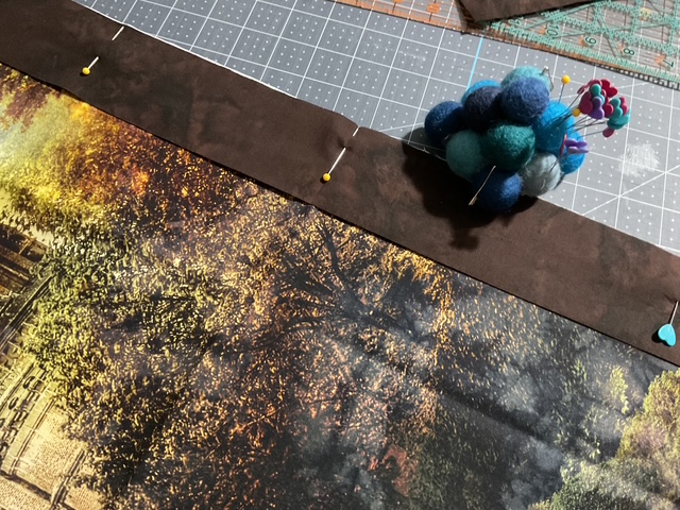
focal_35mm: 29
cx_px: 340
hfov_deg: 61.7
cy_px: 255
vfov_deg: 48.2
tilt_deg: -67.4
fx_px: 570
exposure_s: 1/30
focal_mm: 3
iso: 500
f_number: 1.8
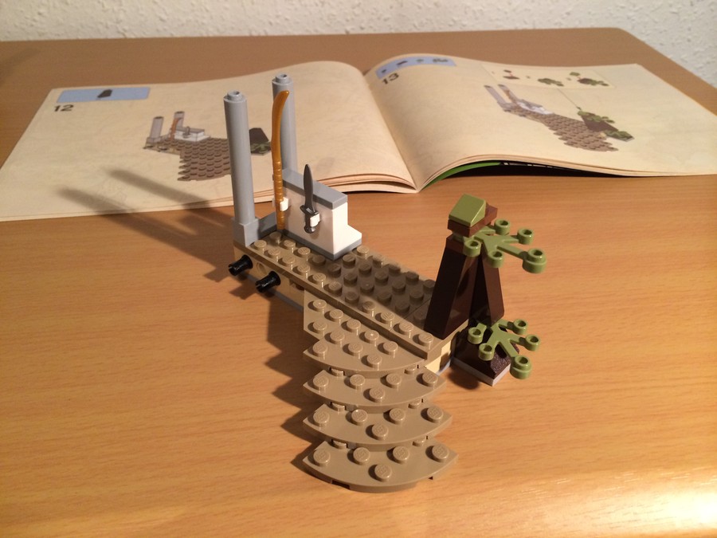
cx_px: 358
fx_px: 621
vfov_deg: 46.8
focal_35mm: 30
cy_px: 269
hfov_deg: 60.0
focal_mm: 4.12
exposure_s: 1/33
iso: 250
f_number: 2.2
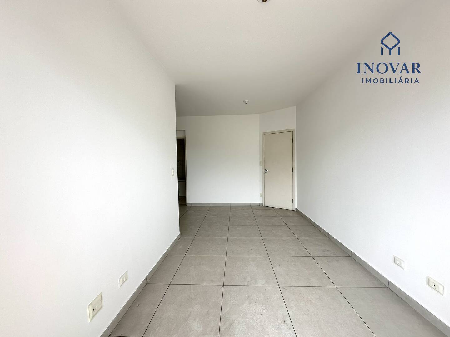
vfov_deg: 85.7
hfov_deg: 102.1
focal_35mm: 14
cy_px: 168
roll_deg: +1.0
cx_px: 225
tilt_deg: -2.3
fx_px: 182
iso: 40
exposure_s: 1/243
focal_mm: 2.22
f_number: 2.2
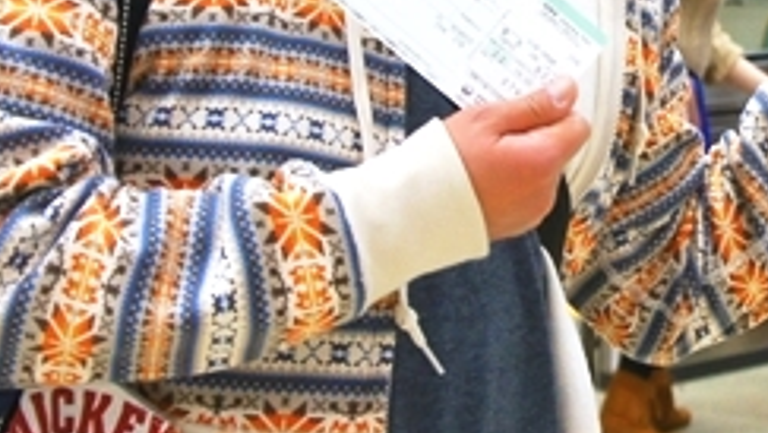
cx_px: 781
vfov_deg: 9.7
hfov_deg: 16.9
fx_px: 2527
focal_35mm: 124
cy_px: -71
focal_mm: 24
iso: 1600
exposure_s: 1/40
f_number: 4
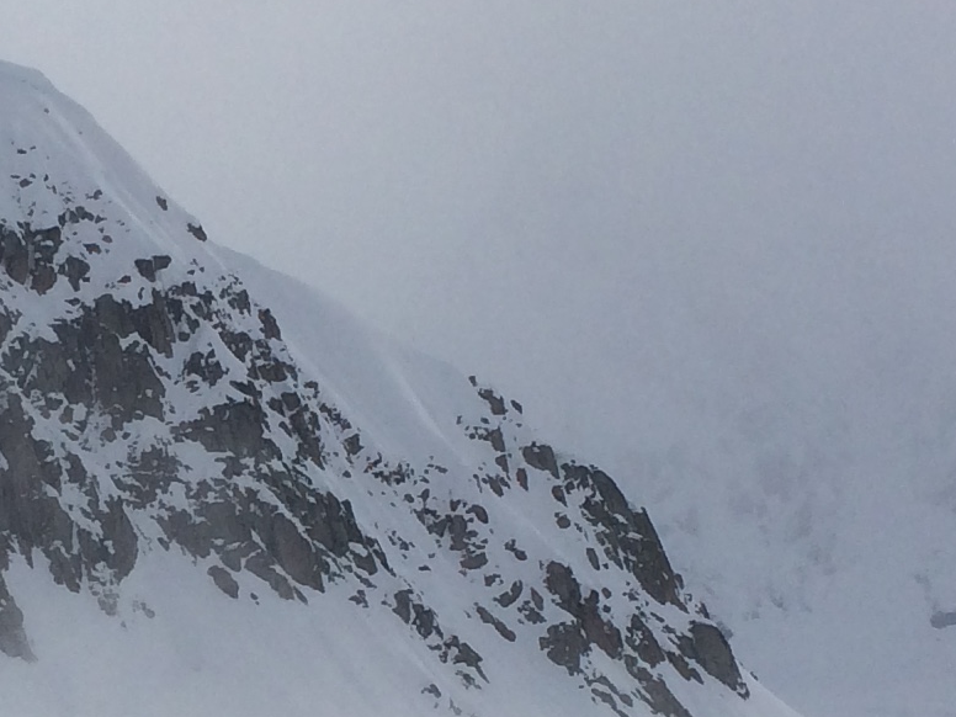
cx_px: 58
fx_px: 3369
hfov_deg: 15.9
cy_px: 664
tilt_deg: -0.1
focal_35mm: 122
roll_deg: +1.4
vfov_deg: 12.0
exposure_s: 1/8264
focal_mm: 4.15
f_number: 2.2
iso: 32
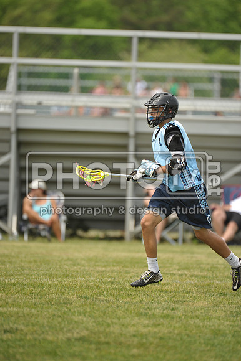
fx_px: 4021
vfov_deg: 5.2
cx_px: 120
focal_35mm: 400
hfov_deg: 3.4
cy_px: 180
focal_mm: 400
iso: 800
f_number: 4
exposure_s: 1/2500
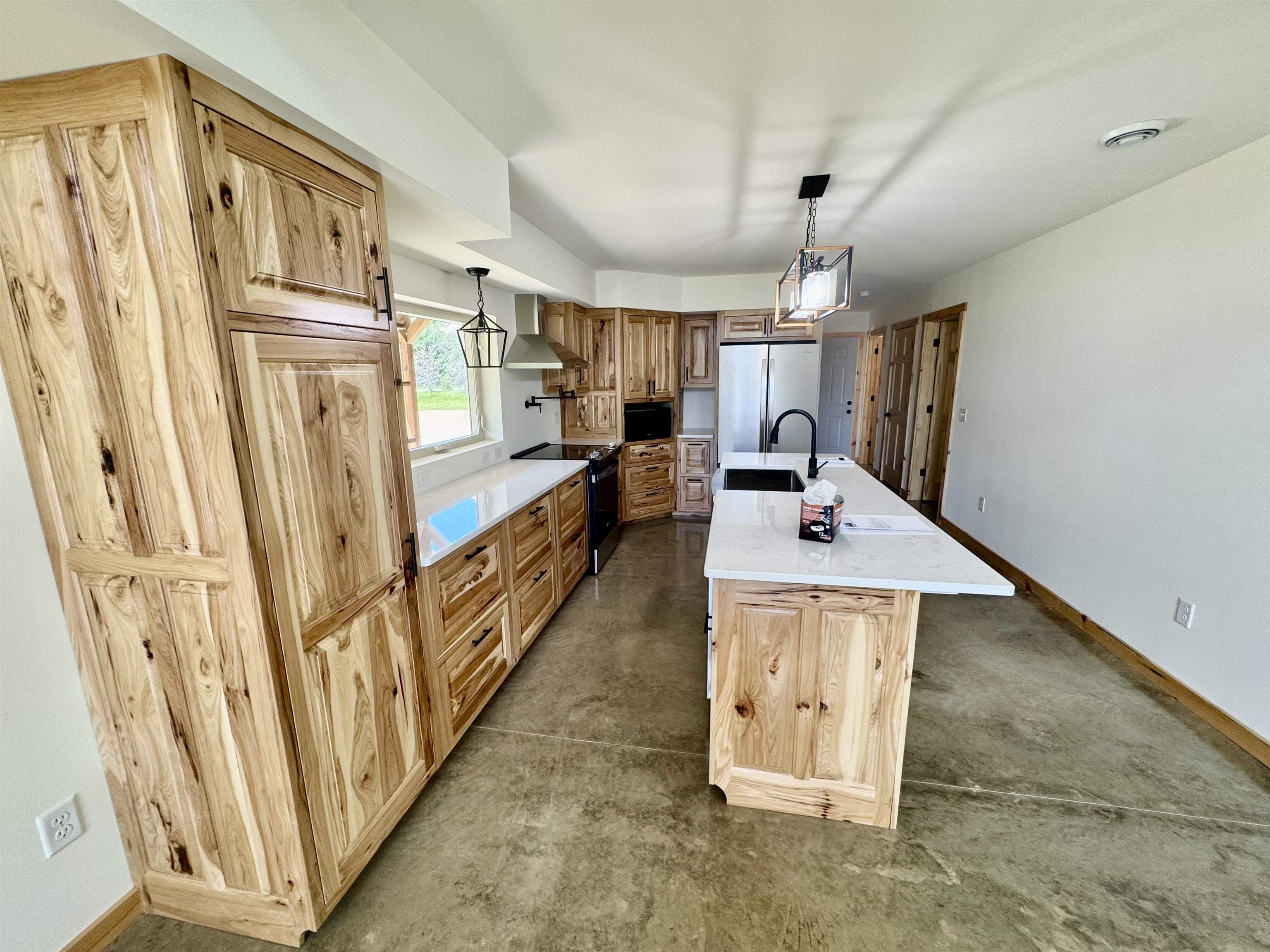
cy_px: 476
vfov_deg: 85.7
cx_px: 635
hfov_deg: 102.1
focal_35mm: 14
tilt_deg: -11.7
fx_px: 514
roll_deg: -0.2
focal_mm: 2.22
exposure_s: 1/120
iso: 80
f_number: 2.2
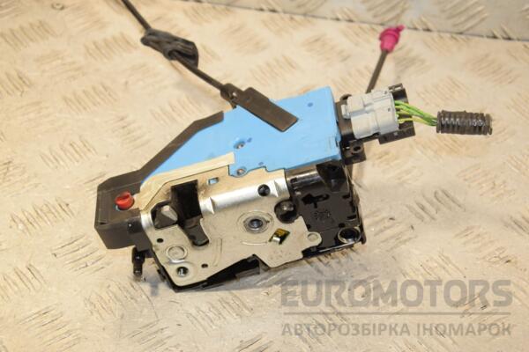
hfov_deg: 23.4
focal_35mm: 87
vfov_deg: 15.7
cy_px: 176
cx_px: 264
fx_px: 1278
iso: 800
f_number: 6.3
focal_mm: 58
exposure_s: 1/200
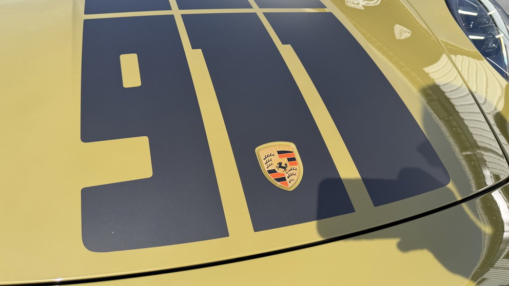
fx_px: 364
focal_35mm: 27
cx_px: 253
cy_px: 98
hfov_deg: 69.9
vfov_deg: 42.4
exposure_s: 1/2000
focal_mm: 6.76
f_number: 1.78
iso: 80
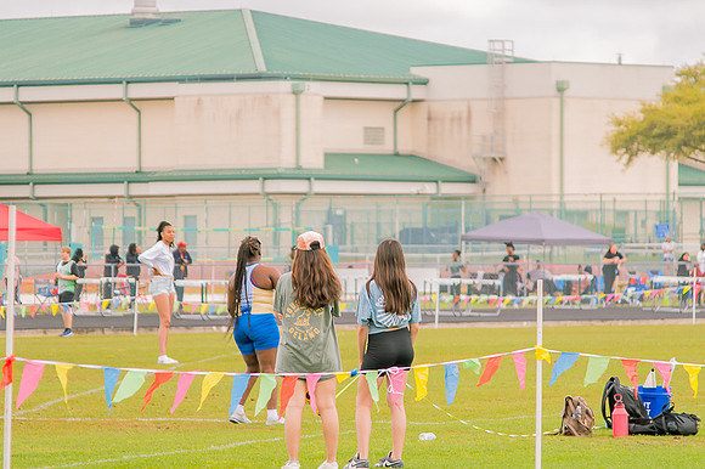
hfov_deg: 8.1
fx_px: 4985
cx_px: 399
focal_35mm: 255
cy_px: 248
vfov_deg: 5.4
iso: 200
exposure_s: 1/200
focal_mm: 120
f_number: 4
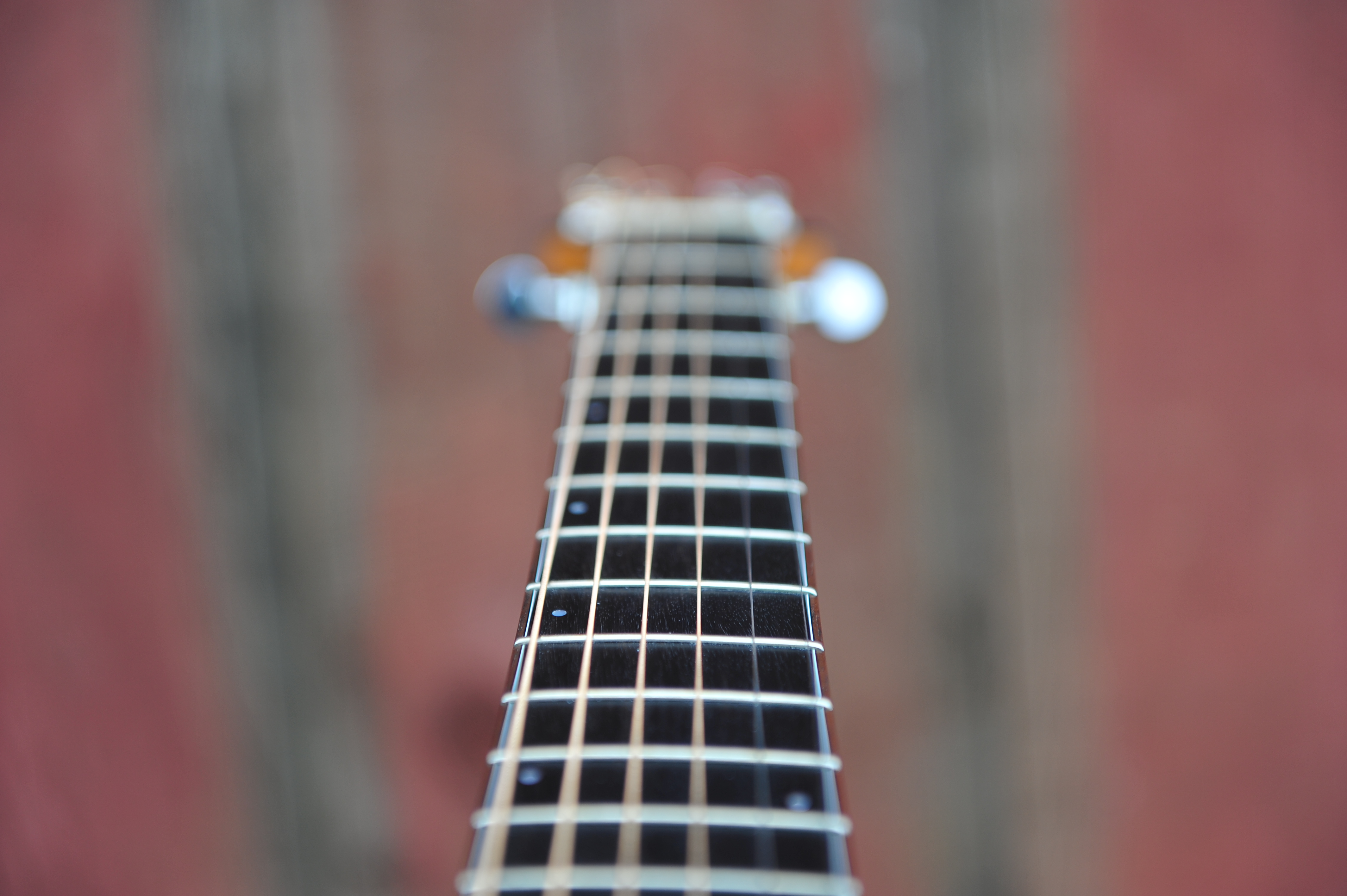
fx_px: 2617
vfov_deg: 19.4
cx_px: 674
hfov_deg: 28.9
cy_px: 448
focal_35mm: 70
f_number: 3.5
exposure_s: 1/200
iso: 200
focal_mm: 70
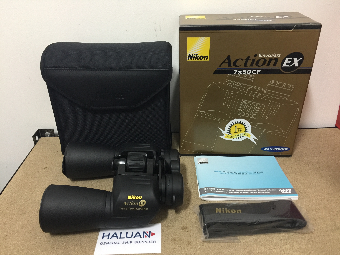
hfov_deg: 61.7
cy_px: 128
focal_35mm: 29
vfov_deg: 48.2
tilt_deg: -28.3
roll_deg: +0.6
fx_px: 285
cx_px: 170
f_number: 2.2
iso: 125
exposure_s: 1/10
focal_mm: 4.15
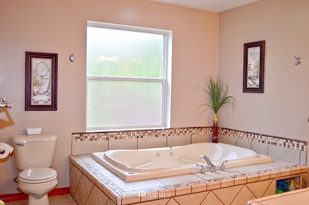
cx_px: 154
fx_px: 309
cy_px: 102
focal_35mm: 36
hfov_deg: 53.2
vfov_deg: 36.8
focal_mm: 24
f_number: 4.2
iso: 400
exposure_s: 1/80
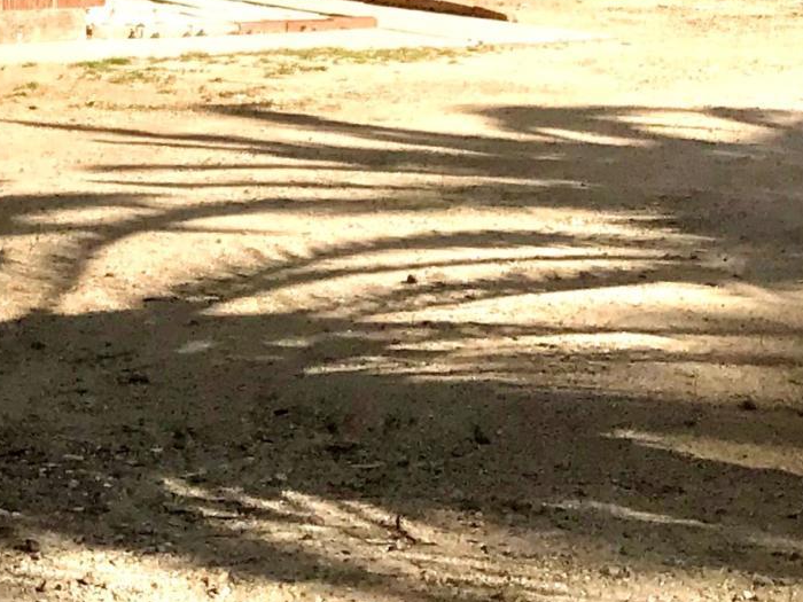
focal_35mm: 120
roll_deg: -1.9
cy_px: -416
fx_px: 2784
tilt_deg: +5.5
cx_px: 164
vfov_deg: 11.6
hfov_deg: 16.3
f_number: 1.8
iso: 20
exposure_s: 1/3425
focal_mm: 3.99
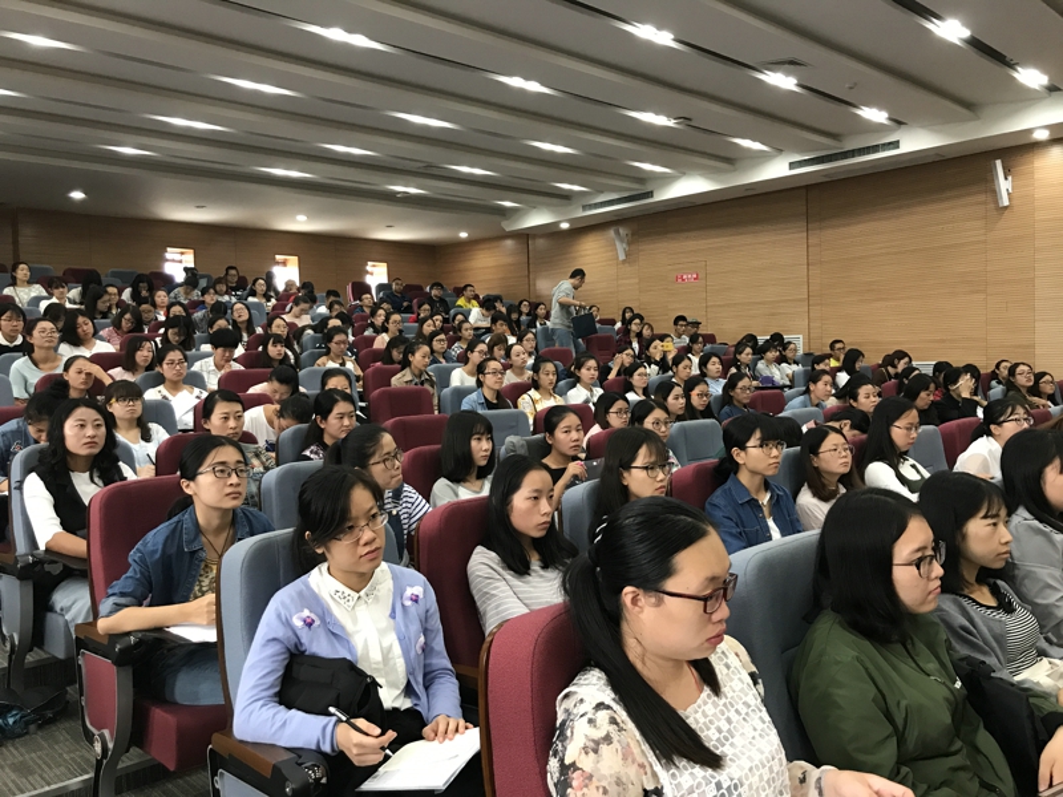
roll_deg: +1.4
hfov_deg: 63.4
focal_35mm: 28
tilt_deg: -0.7
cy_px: 398
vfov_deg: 49.7
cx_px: 532
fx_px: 860
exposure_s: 1/17
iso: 80
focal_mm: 3.99
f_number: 1.8
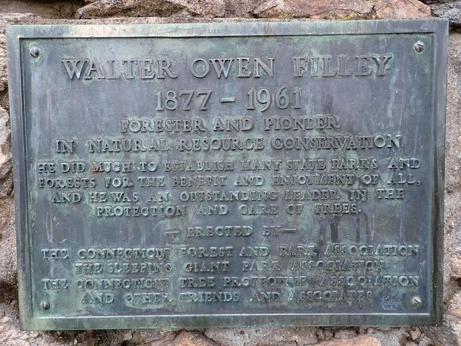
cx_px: 230
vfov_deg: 54.9
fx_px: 333
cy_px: 173
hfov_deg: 69.4
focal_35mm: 25
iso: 200
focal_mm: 4.5
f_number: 2
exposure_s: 1/125
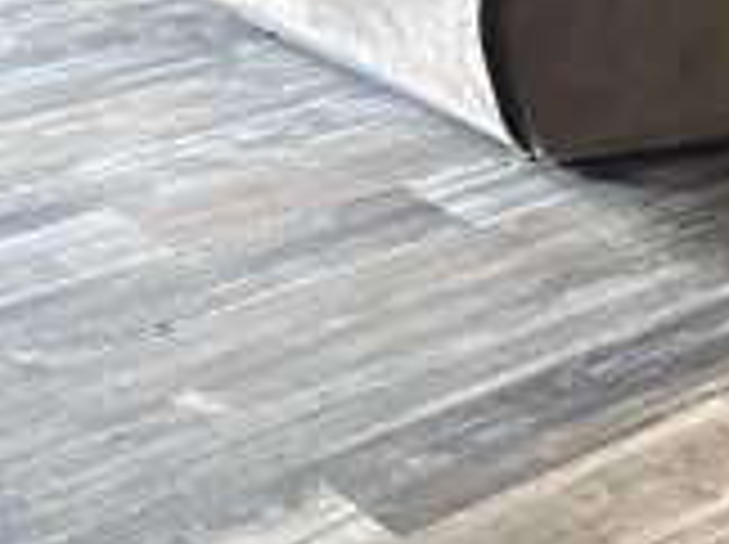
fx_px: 2250
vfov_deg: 12.5
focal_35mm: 107
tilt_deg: -6.9
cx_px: 1280
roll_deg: -0.4
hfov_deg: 15.9
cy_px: -468
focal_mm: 5.96
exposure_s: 1/40
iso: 320
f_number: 1.6
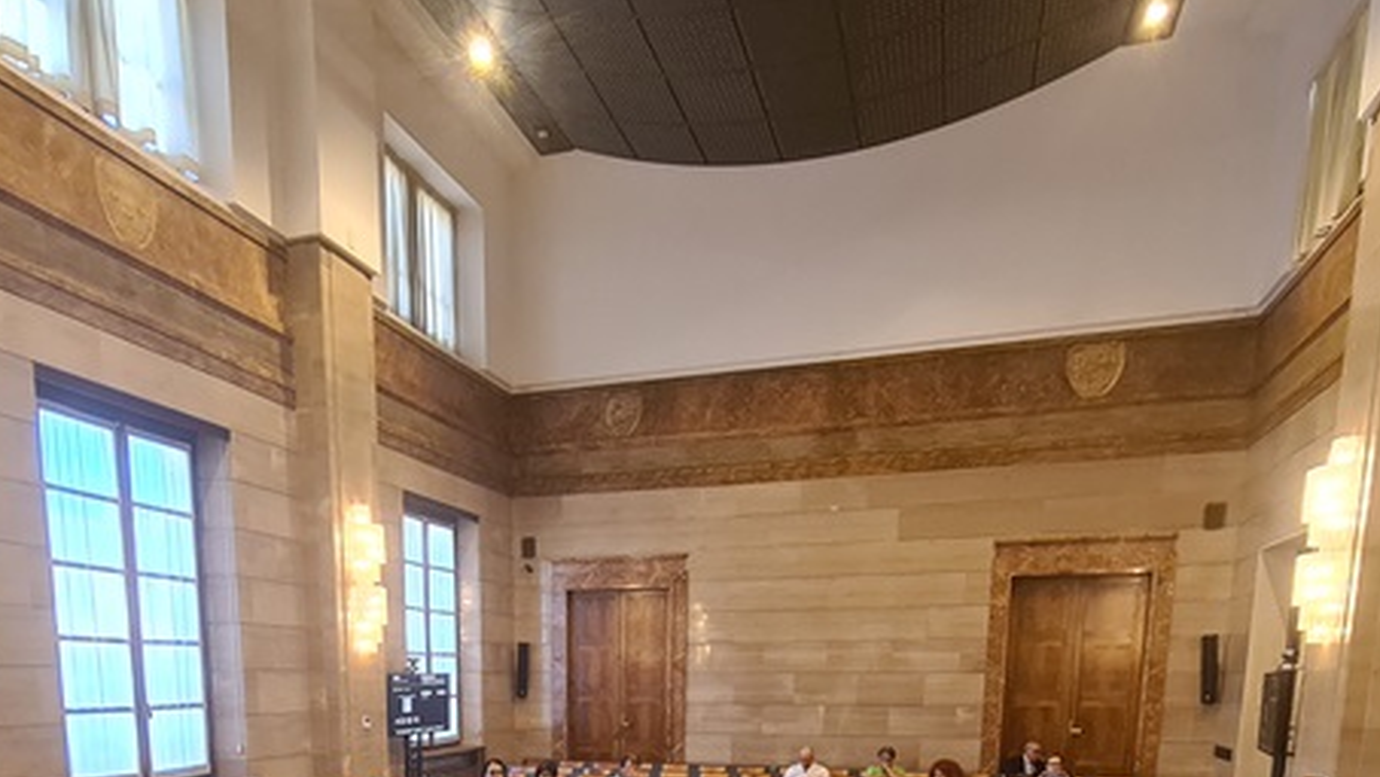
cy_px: 829
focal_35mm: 25
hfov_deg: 73.6
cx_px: 588
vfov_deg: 38.9
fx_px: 915
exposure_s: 1/50
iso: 320
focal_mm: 2.2
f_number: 2.2
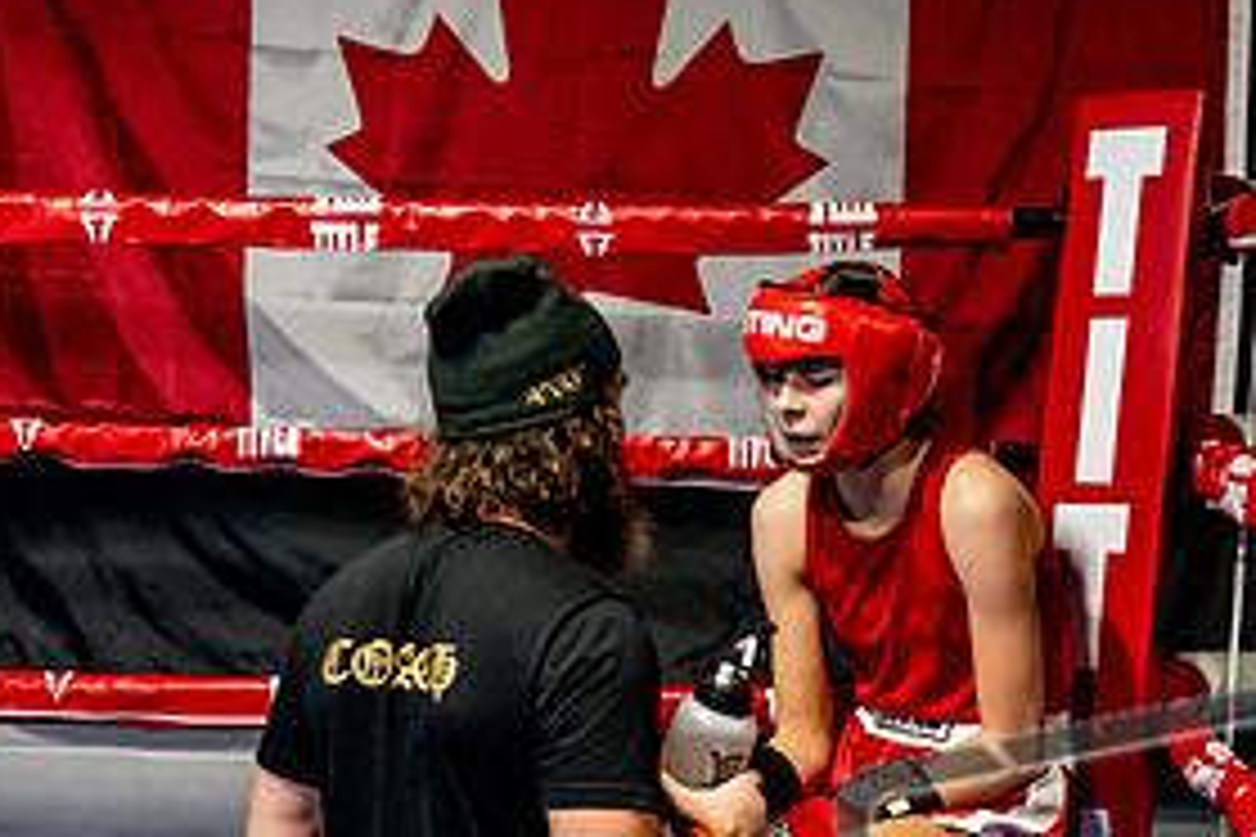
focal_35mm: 108
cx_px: 846
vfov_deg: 12.5
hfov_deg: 18.9
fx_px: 3768
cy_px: 844
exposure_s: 1/800
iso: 5000
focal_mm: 35
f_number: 2.8
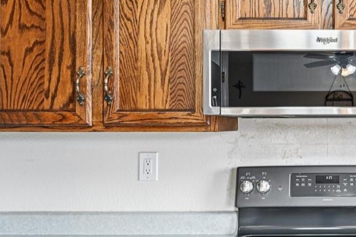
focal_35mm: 36
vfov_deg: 36.9
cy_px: 124
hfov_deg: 47.2
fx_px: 356
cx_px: 327
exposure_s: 1/8
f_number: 8
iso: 400
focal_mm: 14
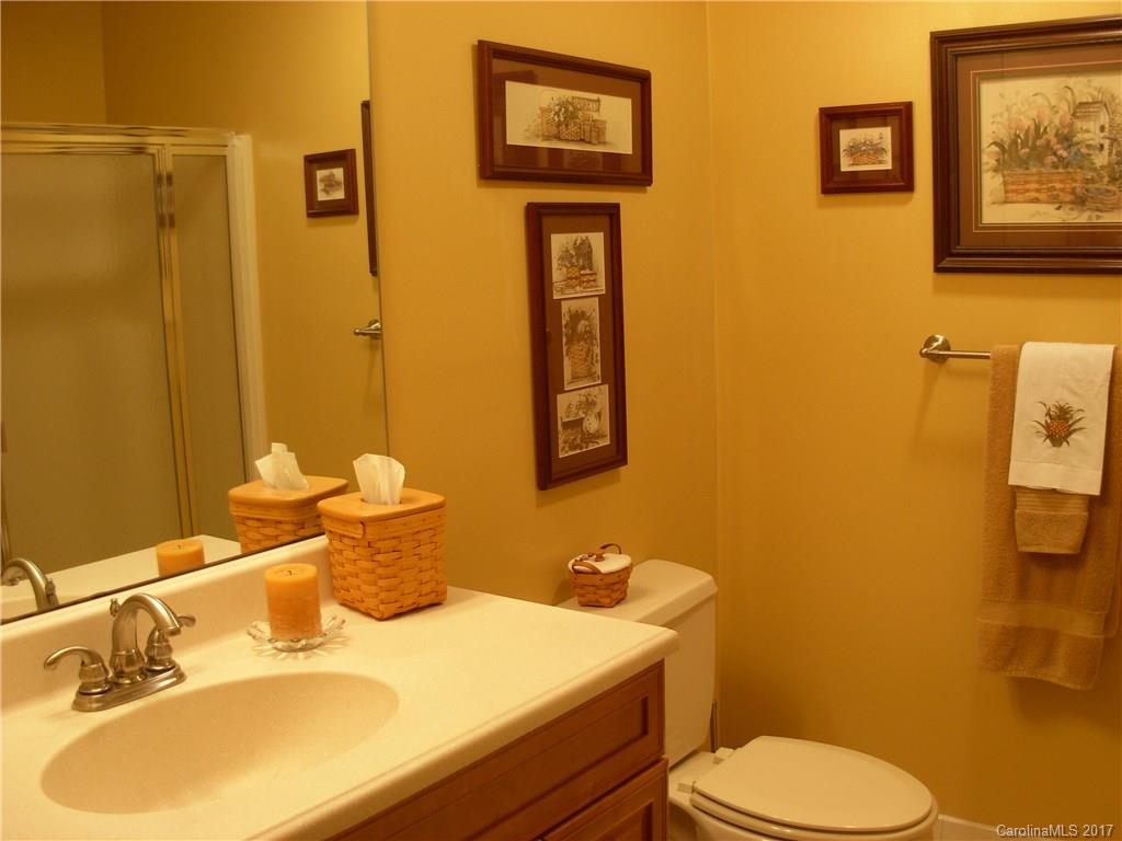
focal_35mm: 38
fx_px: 1232
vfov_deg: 37.7
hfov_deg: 49.0
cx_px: 561
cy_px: 420
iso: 79
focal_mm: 6.3
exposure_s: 1/12.6
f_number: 2.9
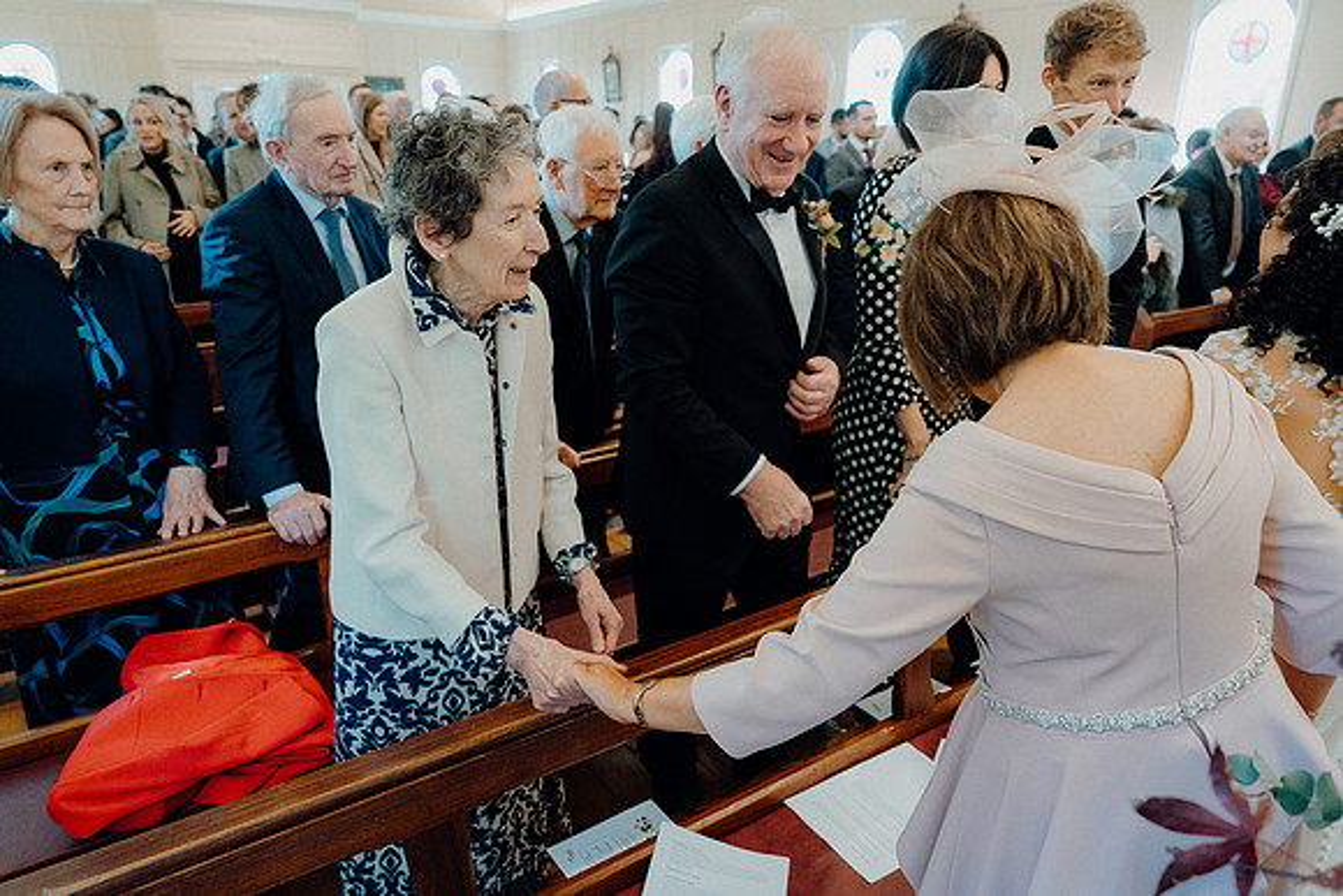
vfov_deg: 53.2
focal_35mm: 24
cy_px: 448
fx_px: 896
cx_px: 672
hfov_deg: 73.7
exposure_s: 1/160
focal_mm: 24
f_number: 3.5
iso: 3200
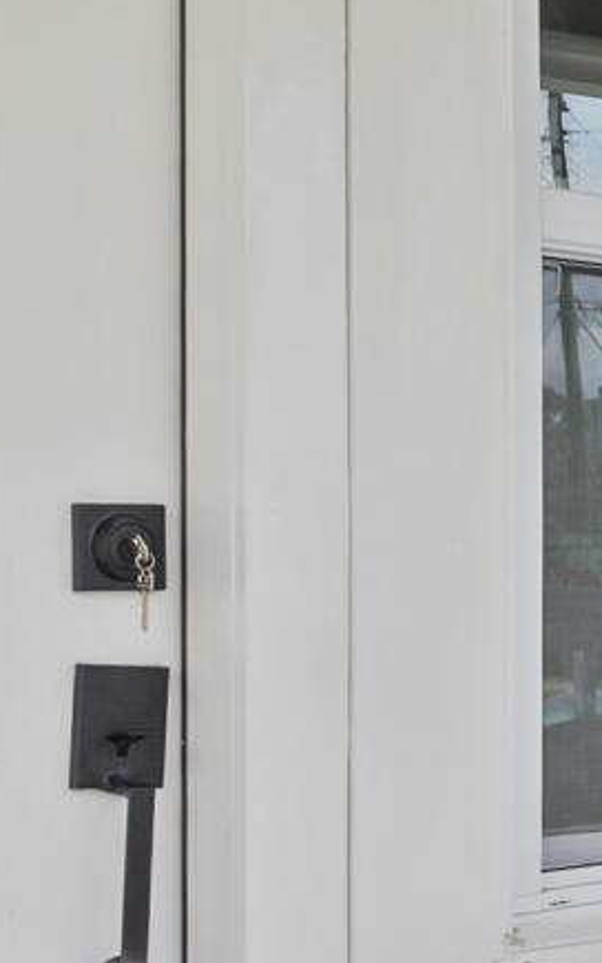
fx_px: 2152
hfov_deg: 14.1
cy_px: 701
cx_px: 1089
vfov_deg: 25.0
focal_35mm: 82
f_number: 9
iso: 250
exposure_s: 1/125
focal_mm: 14
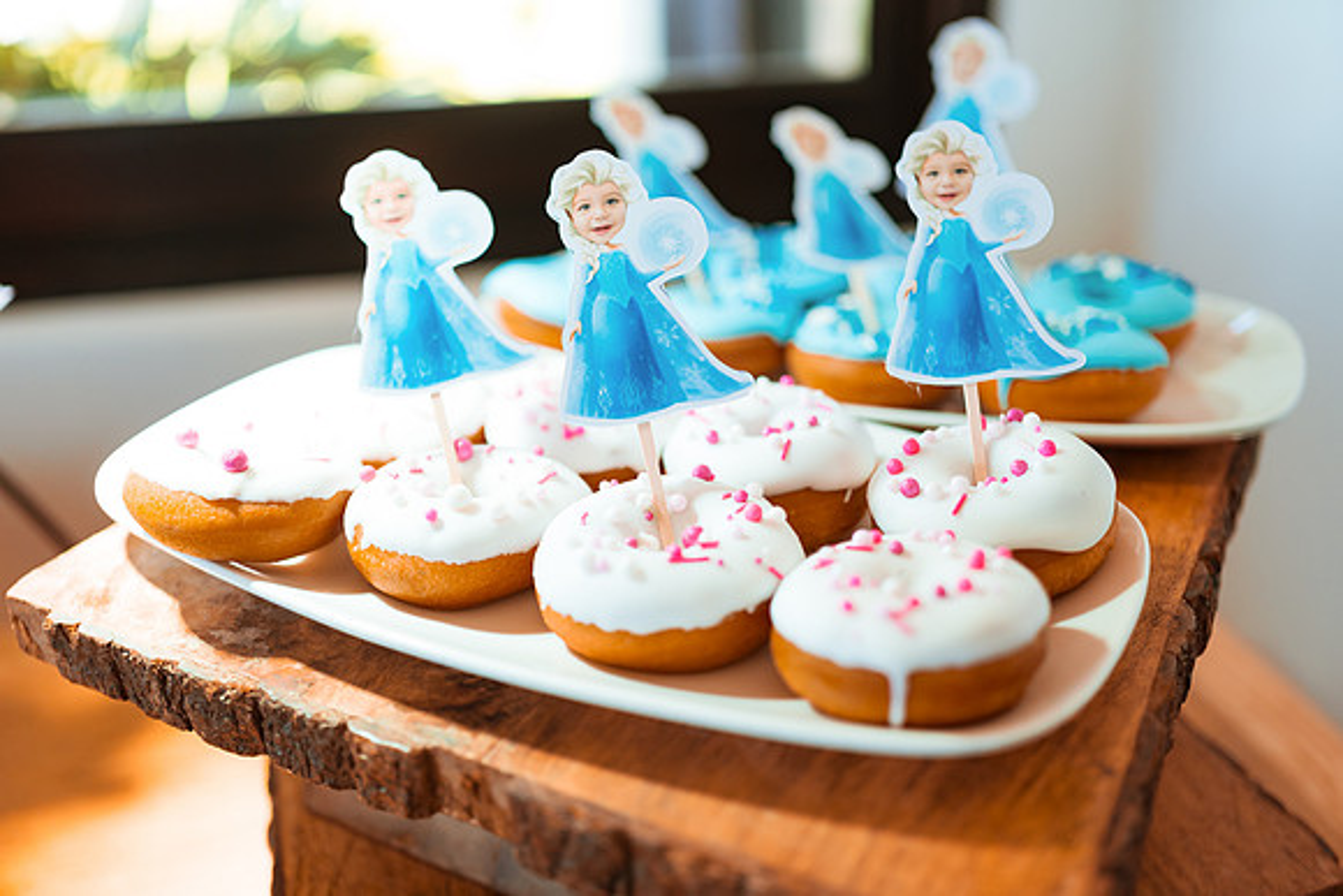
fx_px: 1306
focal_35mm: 35
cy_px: 448
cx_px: 672
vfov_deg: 37.9
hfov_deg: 54.4
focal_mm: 35
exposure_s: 1/640
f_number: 1.8
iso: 500
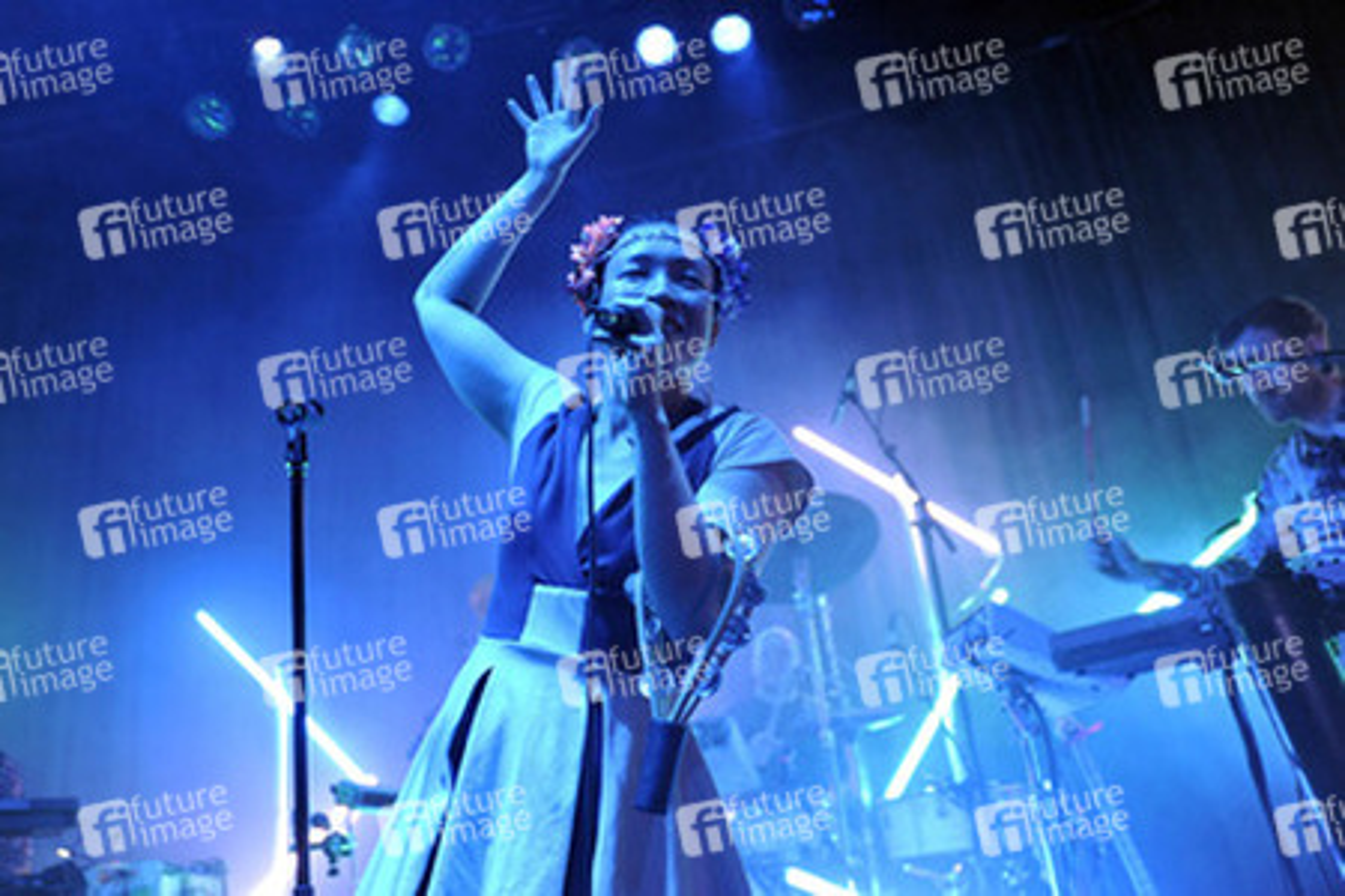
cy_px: 448
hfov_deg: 58.7
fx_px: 1195
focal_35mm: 32
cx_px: 672
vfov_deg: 41.1
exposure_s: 1/125
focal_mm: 32
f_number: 2.8
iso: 3200
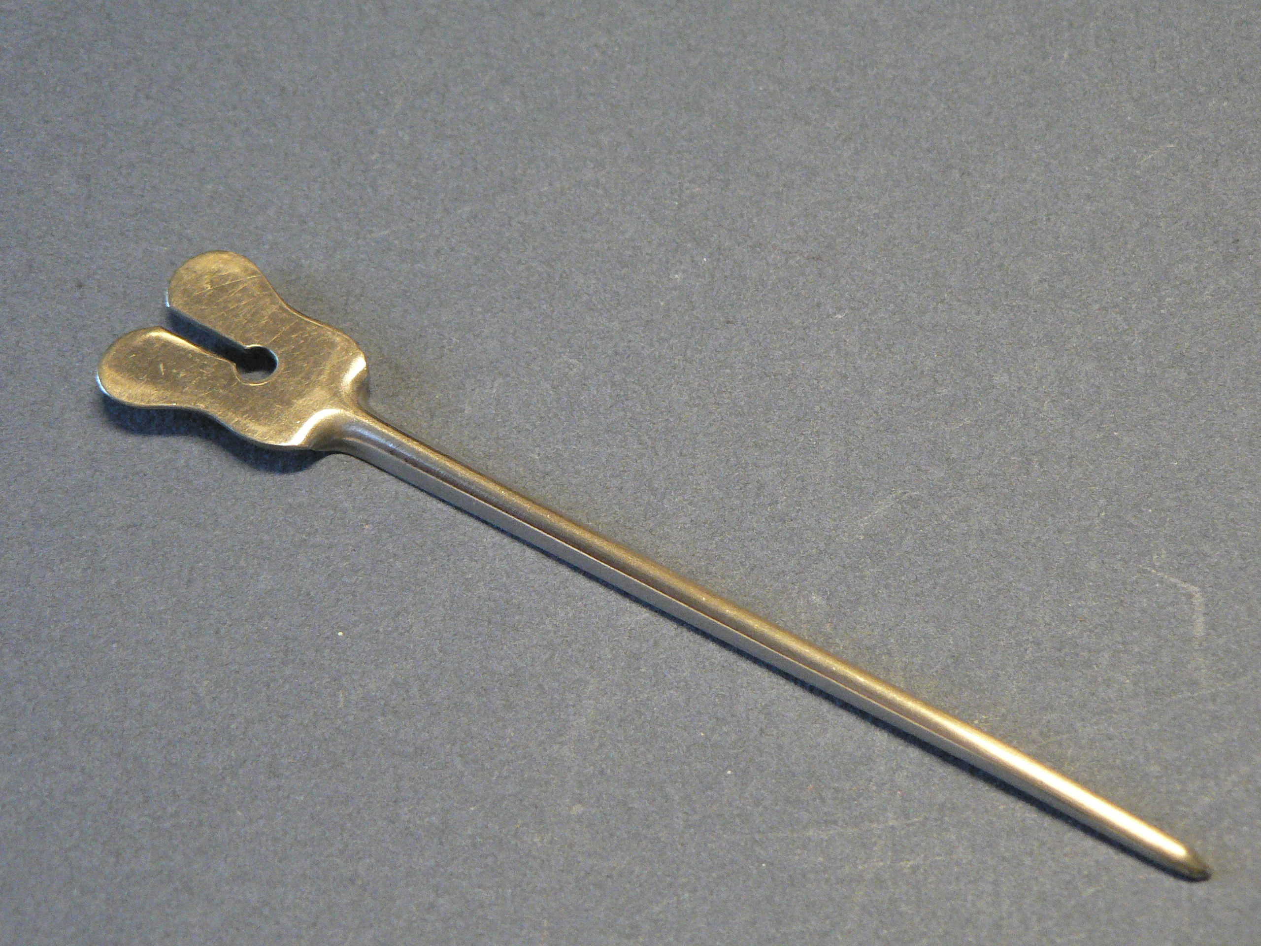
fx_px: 2696
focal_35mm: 74
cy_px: 473
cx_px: 630
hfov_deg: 26.3
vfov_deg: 19.9
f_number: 3.2
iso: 400
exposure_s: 1/30
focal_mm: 12.4
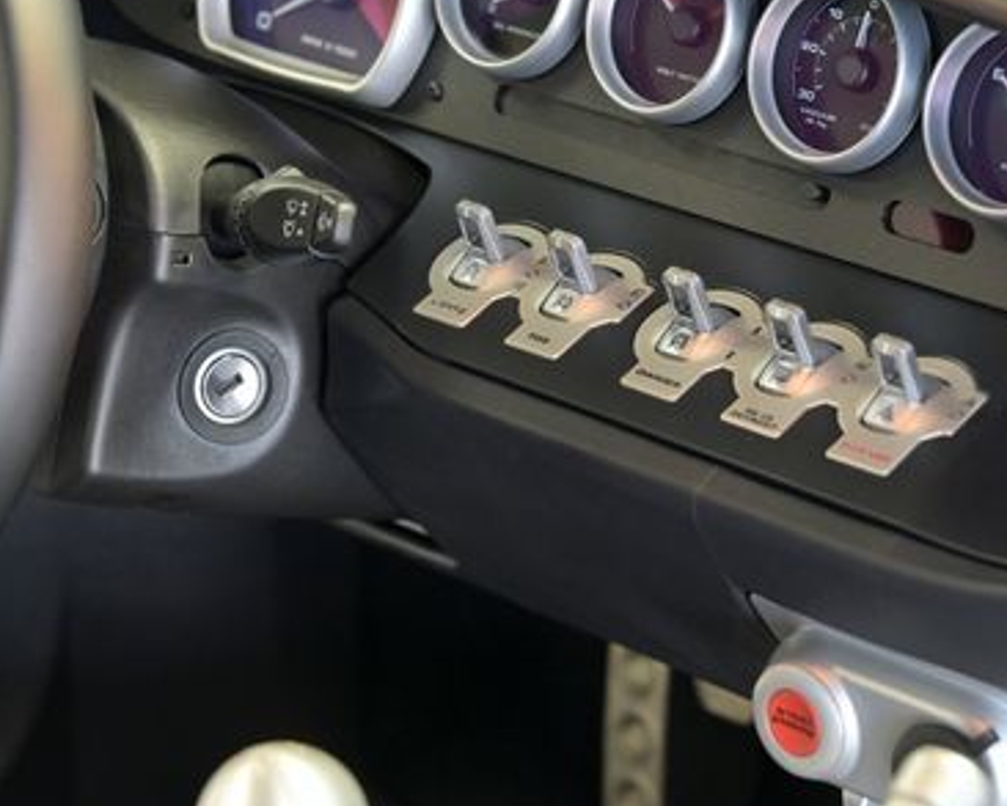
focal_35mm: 123
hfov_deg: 15.6
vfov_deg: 12.5
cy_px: 237
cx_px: 564
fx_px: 3667
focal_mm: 75
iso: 1250
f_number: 4.5
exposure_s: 1/60
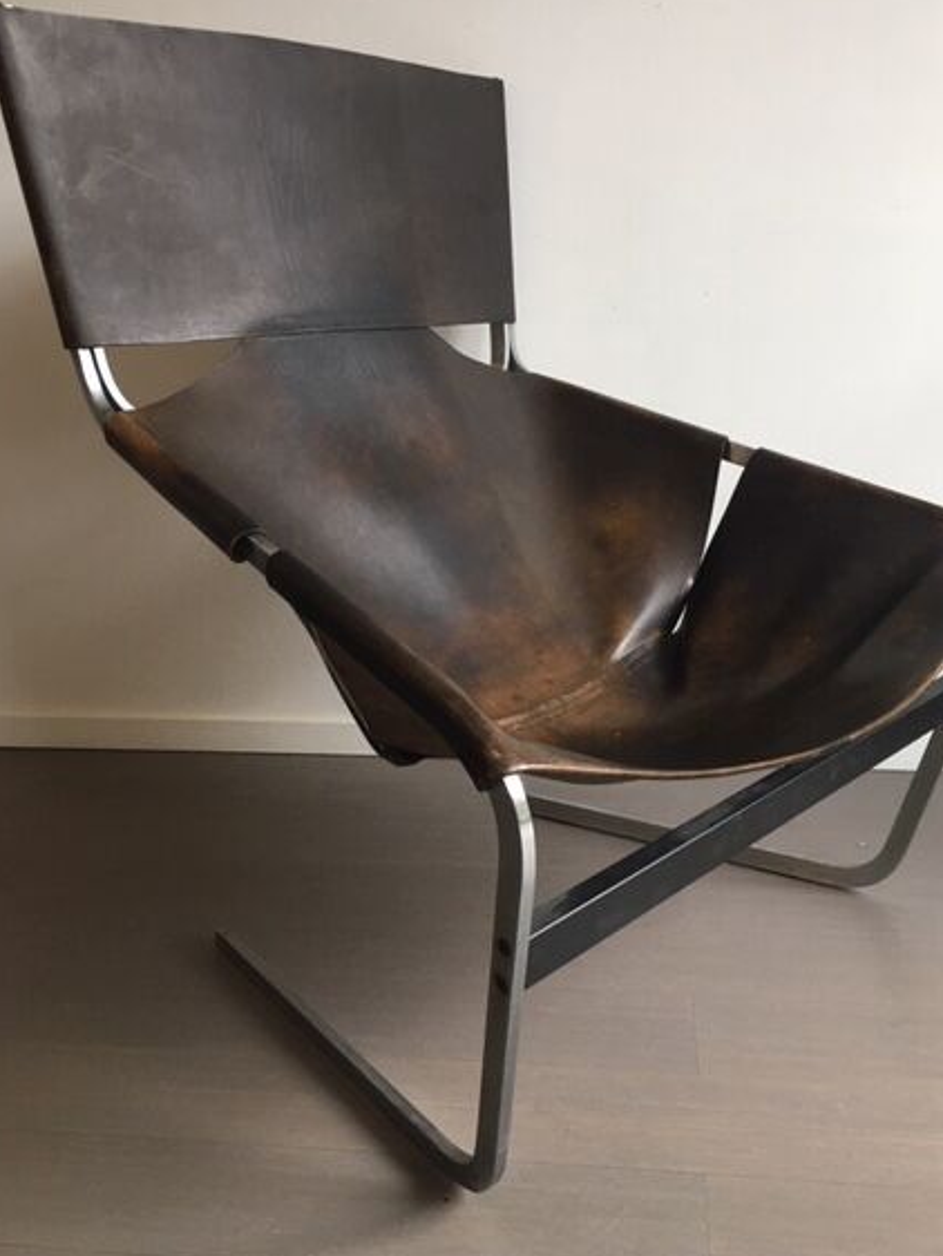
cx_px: 480
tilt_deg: -15.6
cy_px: 592
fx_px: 1198
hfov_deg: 43.0
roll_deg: +1.0
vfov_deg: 55.3
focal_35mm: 33
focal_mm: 4.15
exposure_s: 1/33
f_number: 2.2
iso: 125
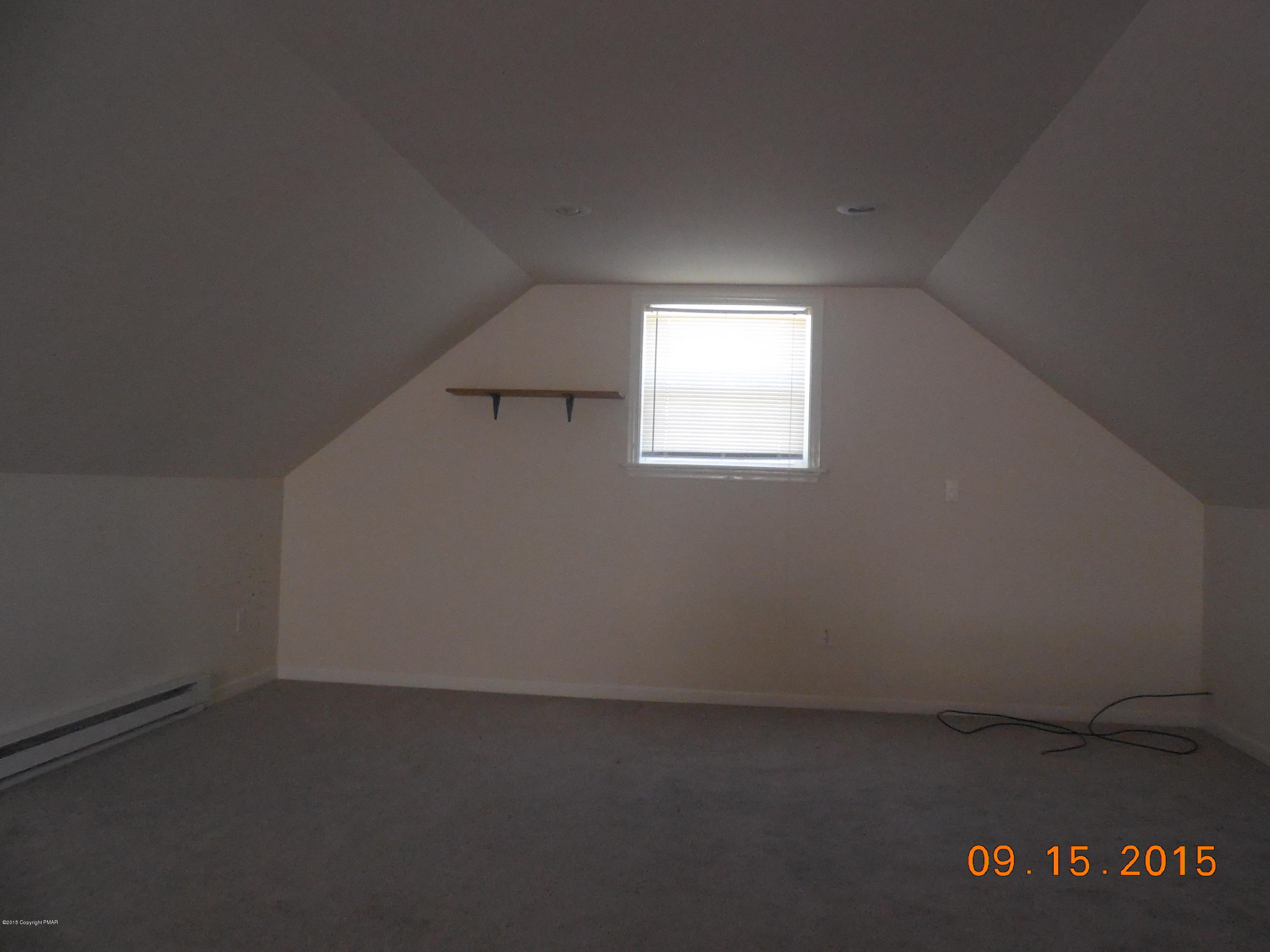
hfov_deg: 67.3
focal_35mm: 26
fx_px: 954
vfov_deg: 53.1
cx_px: 635
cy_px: 476
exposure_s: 1/125
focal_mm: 4.6
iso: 800
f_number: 3.5
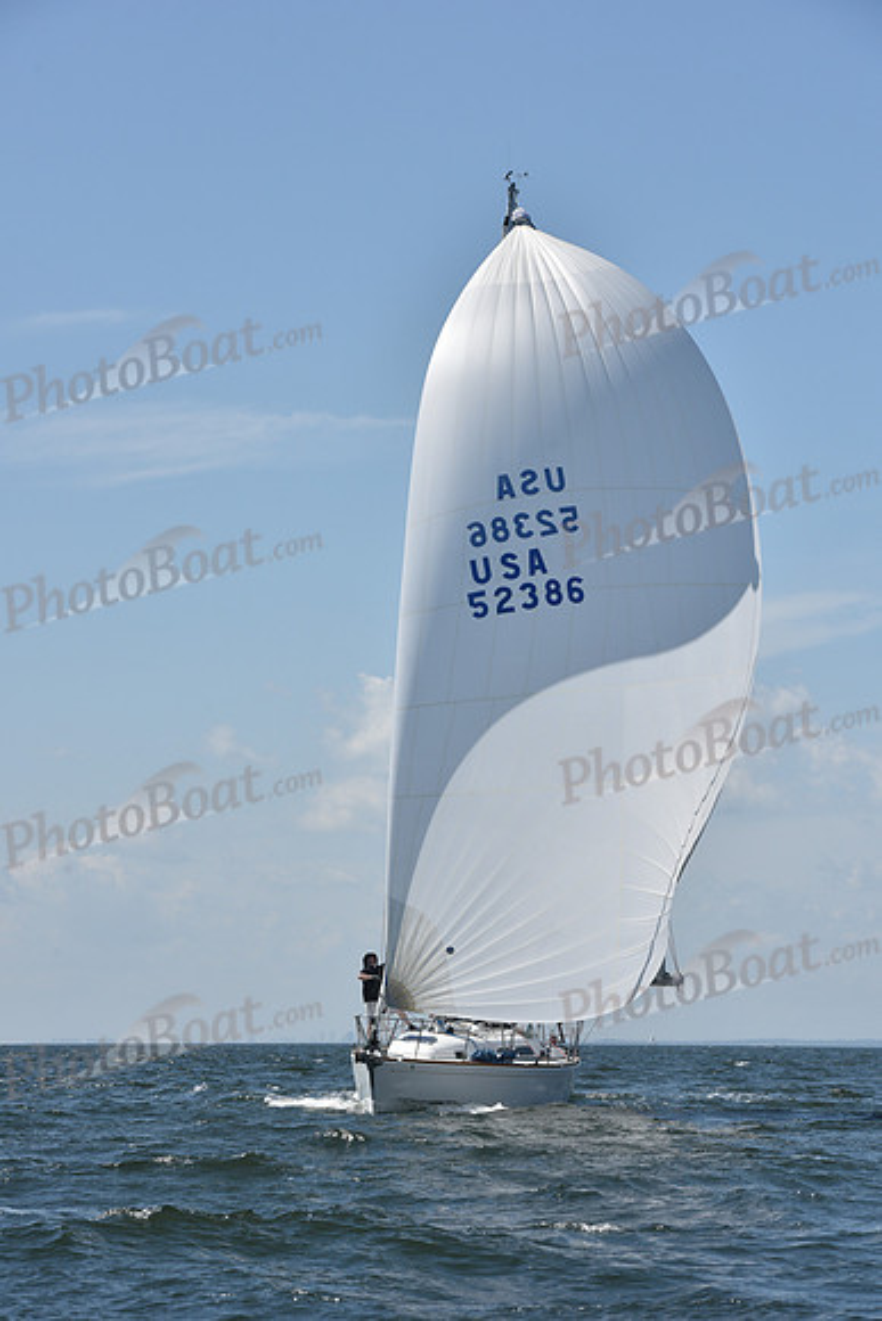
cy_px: 660
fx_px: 4260
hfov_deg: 11.8
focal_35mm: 116
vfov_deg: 17.6
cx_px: 441
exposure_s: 1/1250
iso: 320
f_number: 10
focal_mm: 116
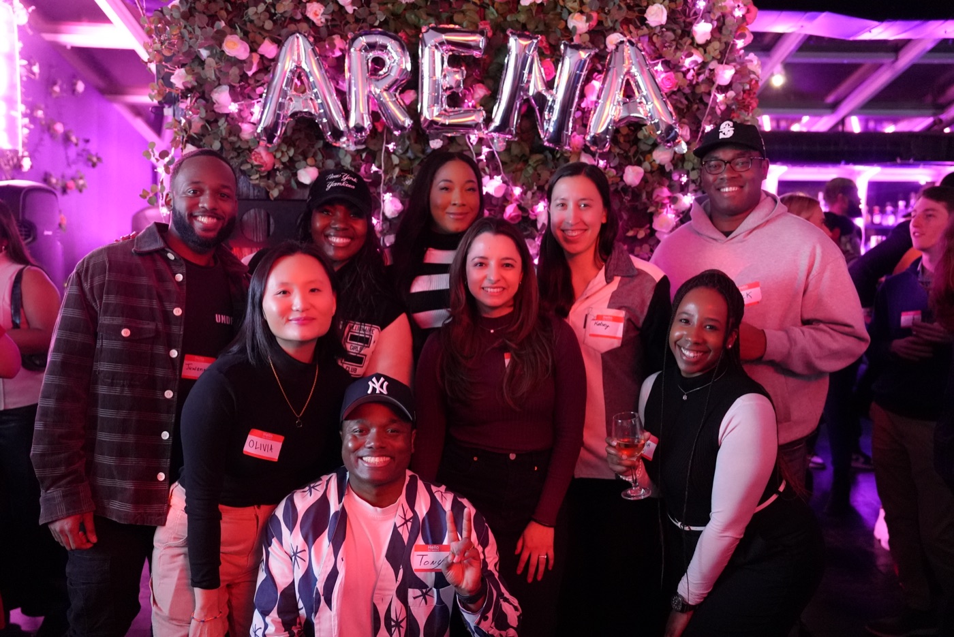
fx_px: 875
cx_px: 477
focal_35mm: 33
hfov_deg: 57.2
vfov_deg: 40.0
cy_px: 318
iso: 12800
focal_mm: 33
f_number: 2.8
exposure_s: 1/160
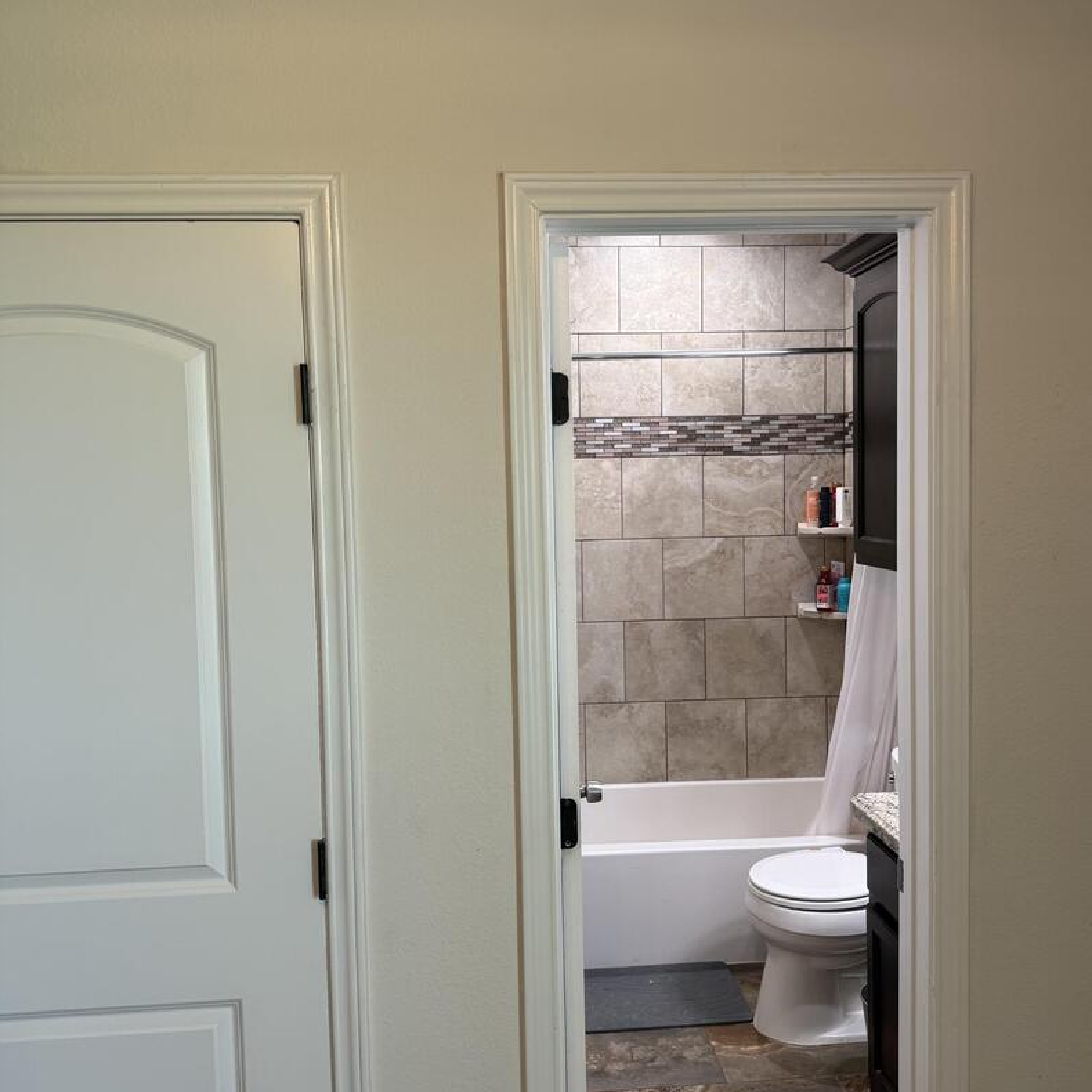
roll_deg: +0.6
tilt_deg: -2.7
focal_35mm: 29
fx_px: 1035
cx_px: 557
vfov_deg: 55.6
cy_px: 545
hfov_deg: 55.6
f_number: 1.78
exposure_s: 1/60
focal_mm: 6.76
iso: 160
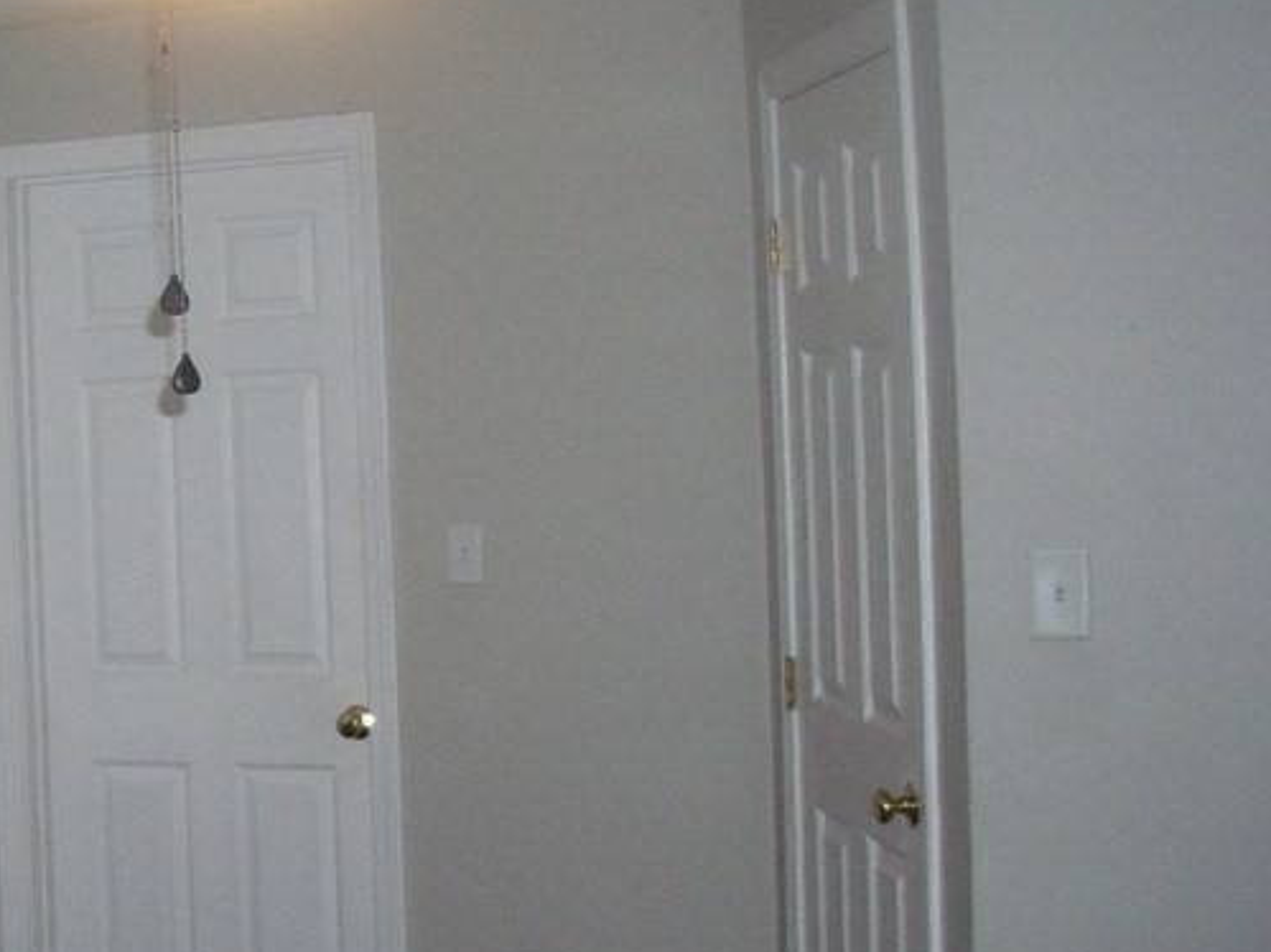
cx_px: 10
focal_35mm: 76
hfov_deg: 24.5
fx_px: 2790
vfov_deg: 19.4
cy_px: 417
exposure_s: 1/60
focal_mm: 6.2
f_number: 2.8
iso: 200
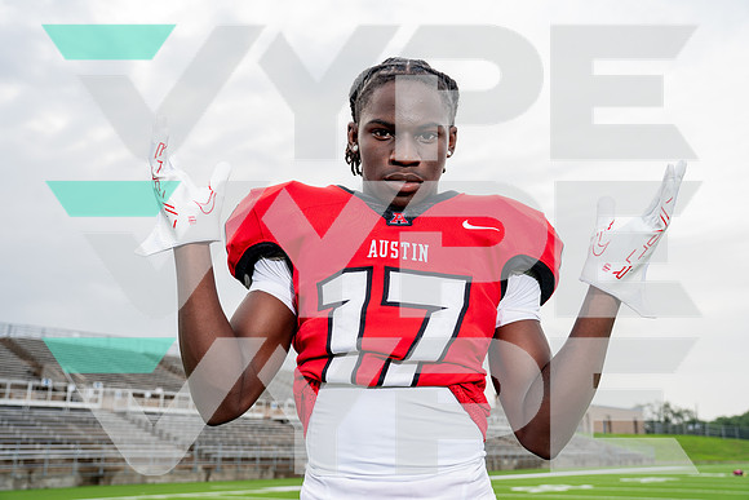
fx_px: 687
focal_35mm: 33
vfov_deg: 40.0
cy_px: 250
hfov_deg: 57.2
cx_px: 374
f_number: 5
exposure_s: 1/250
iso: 100
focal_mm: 33
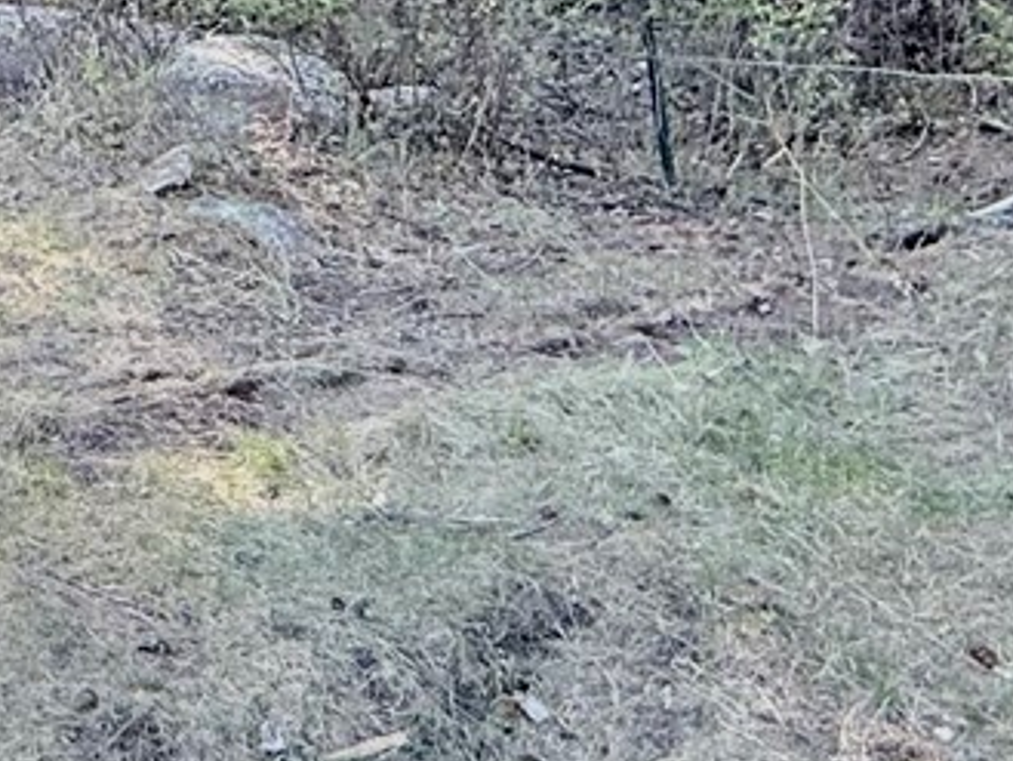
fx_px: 1991
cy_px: -327
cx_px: -597
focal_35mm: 68
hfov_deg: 22.3
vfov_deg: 19.3
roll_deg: +1.8
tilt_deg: -1.4
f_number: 2.2
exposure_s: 1/151
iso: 64
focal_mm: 2.22
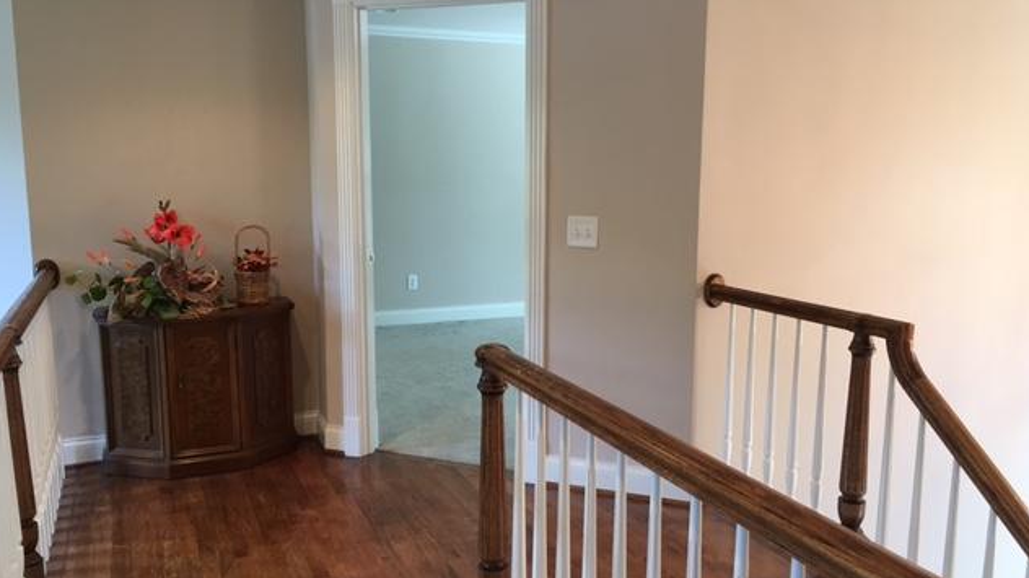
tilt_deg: -8.7
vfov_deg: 36.6
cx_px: 516
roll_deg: +0.4
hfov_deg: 61.0
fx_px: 873
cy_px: 296
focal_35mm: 32
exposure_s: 1/30
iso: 80
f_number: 2.2
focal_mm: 4.15
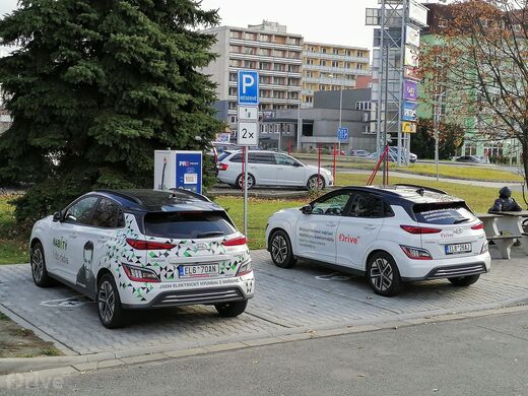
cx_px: 264
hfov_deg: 34.3
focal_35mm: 56
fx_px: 854
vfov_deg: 26.1
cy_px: 198
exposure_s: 1/371
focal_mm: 5.3
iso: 50
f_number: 1.8
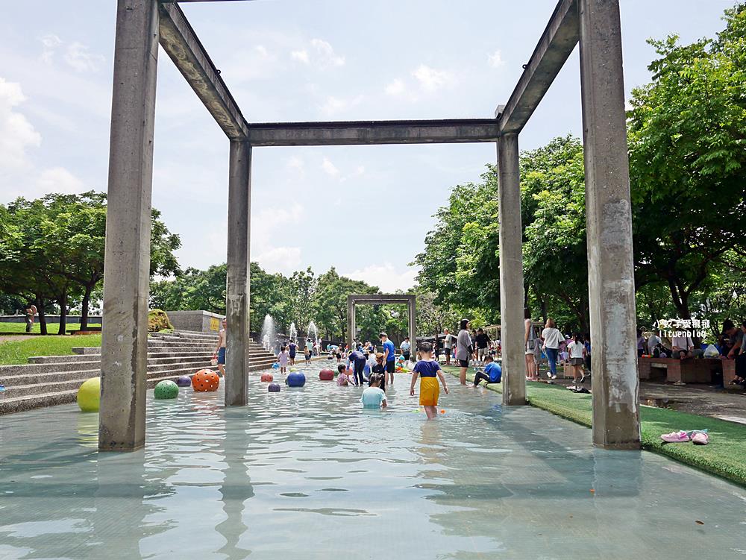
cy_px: 280
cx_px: 373
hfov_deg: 63.4
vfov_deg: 49.8
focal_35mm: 28
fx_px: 604
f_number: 5
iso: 200
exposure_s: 1/1600
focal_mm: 14
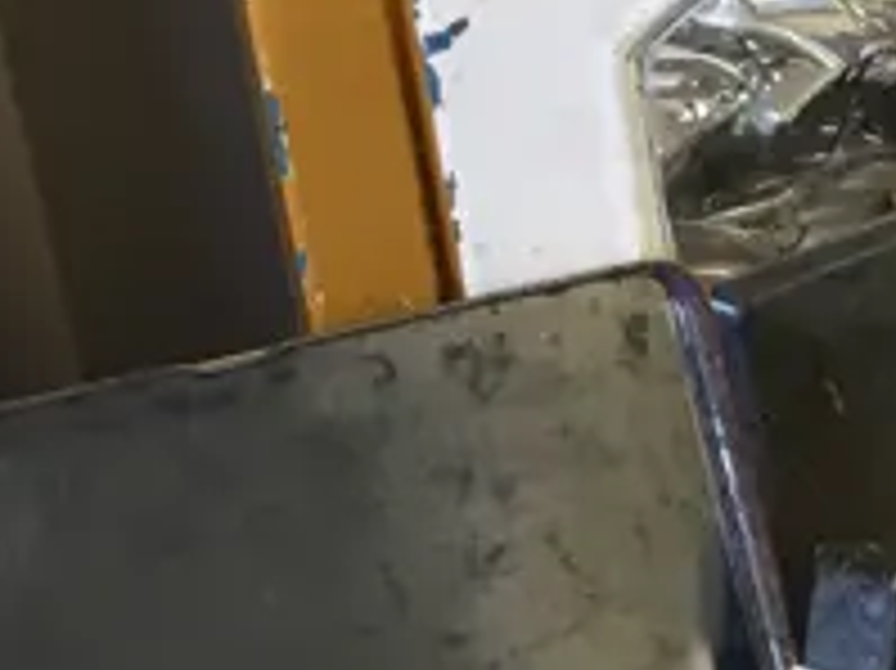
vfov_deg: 9.5
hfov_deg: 12.0
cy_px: 1214
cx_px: 1711
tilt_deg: -35.2
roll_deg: -1.6
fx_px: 3854
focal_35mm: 149
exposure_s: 1/33
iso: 50
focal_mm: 4.15
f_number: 2.2
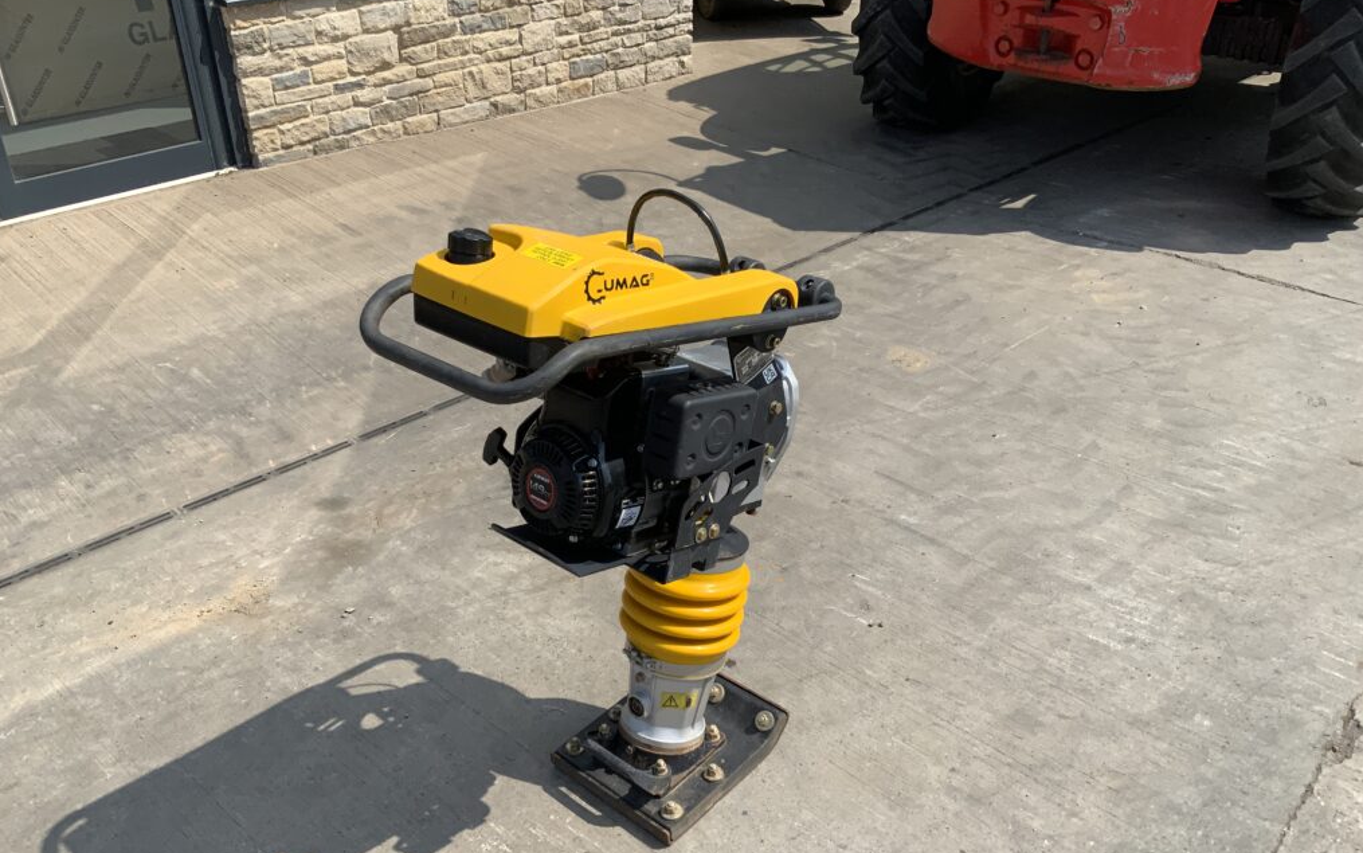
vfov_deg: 40.5
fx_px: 1152
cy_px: 496
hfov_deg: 61.2
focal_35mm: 31
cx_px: 677
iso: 16
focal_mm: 3
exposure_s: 1/2058
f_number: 1.8
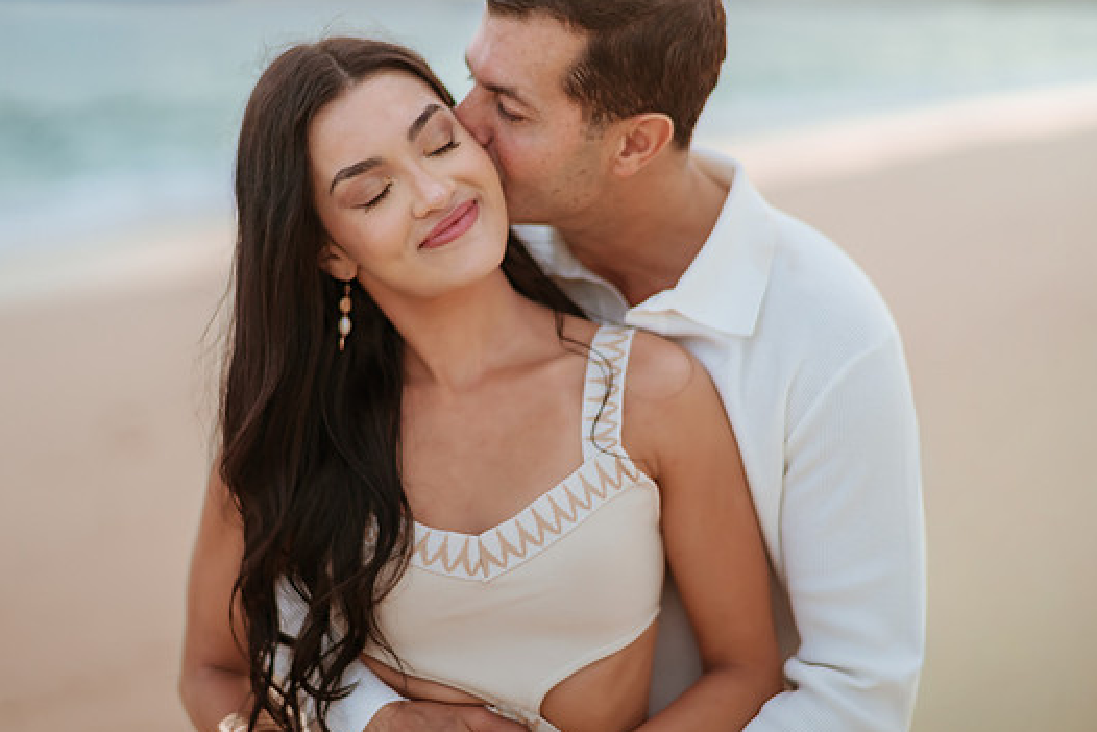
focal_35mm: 64
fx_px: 1951
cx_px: 519
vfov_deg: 21.3
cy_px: 345
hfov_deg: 31.4
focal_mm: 58
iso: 250
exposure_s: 1/6400
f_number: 1.6
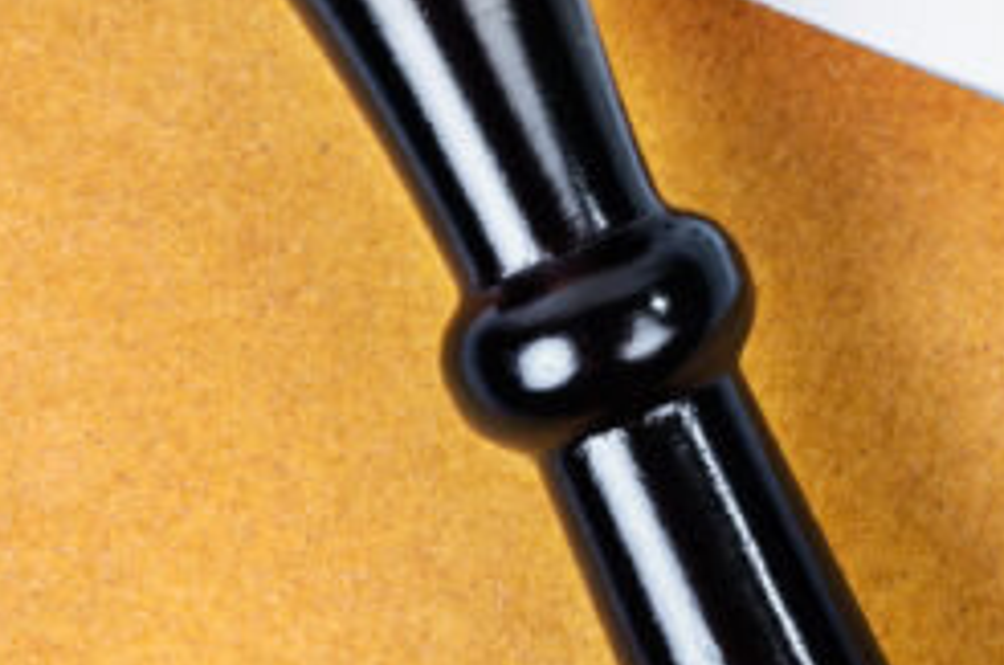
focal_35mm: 375
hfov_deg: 5.5
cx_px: 1286
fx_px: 10438
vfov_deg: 3.6
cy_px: -224
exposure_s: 1/100
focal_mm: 60
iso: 125
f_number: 11
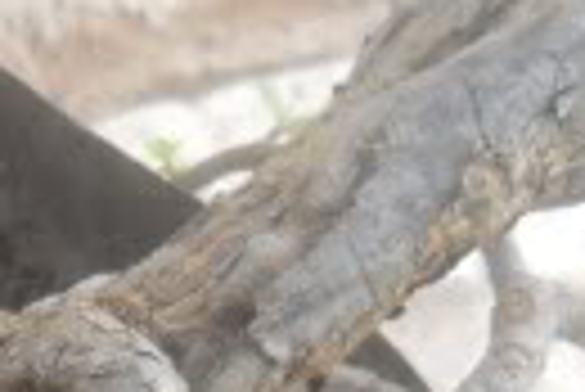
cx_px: -292
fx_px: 3416
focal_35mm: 210
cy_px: 595
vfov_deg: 6.5
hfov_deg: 9.5
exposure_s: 1/60
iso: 308
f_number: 3.1
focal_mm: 6.72
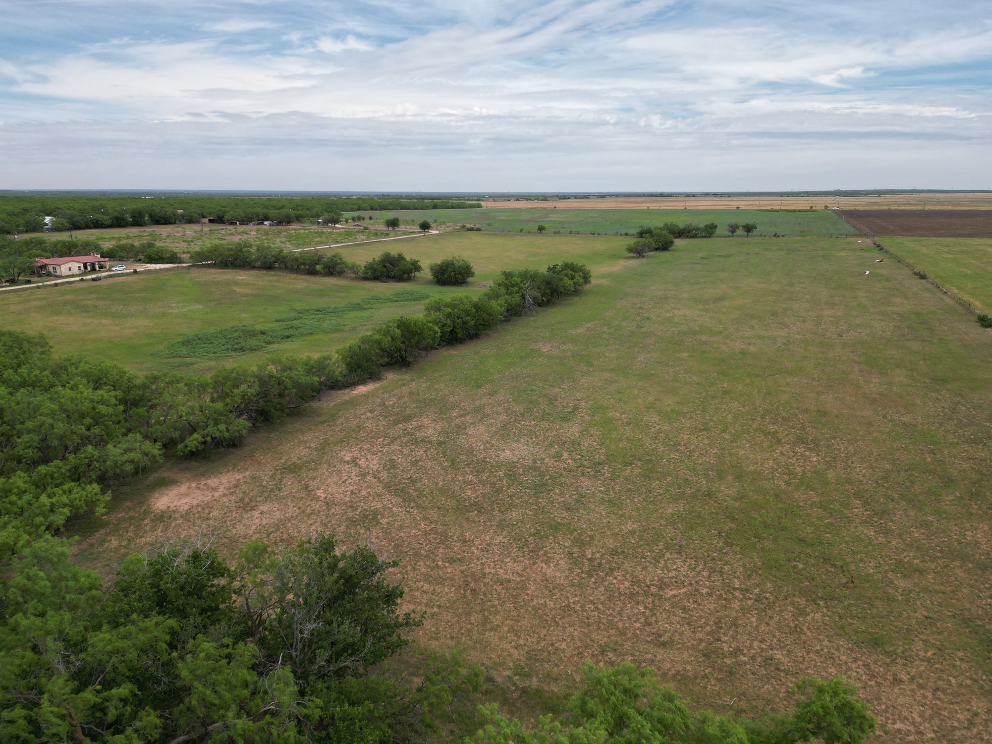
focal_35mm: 25
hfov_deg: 69.4
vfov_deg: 54.9
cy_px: 371
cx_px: 512
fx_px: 717
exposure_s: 1/3000
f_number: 1.7
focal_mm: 6.72
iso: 120
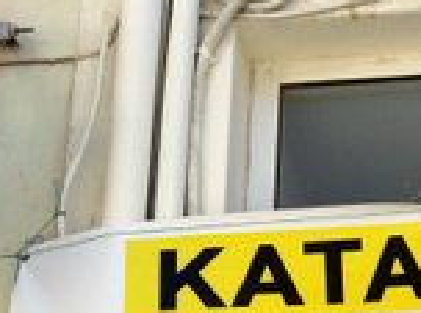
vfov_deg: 12.3
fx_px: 1370
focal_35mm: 113
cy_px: 496
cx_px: 521
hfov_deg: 16.6
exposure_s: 1/663
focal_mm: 3.85
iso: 80
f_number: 2.8
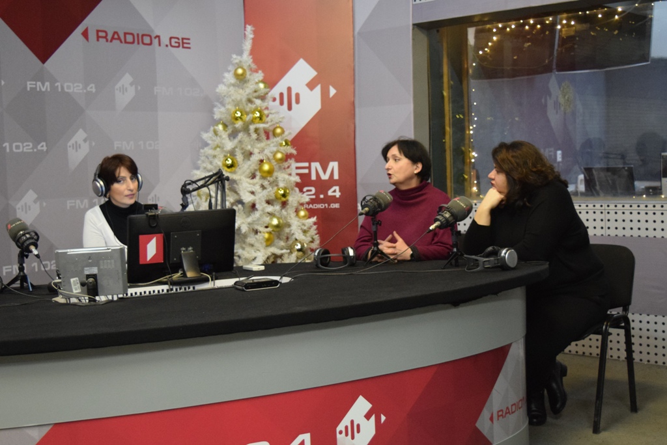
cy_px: 222
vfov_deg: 35.5
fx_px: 695
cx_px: 334
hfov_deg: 51.3
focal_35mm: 38
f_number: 4
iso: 2500
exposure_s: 1/60
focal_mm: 25
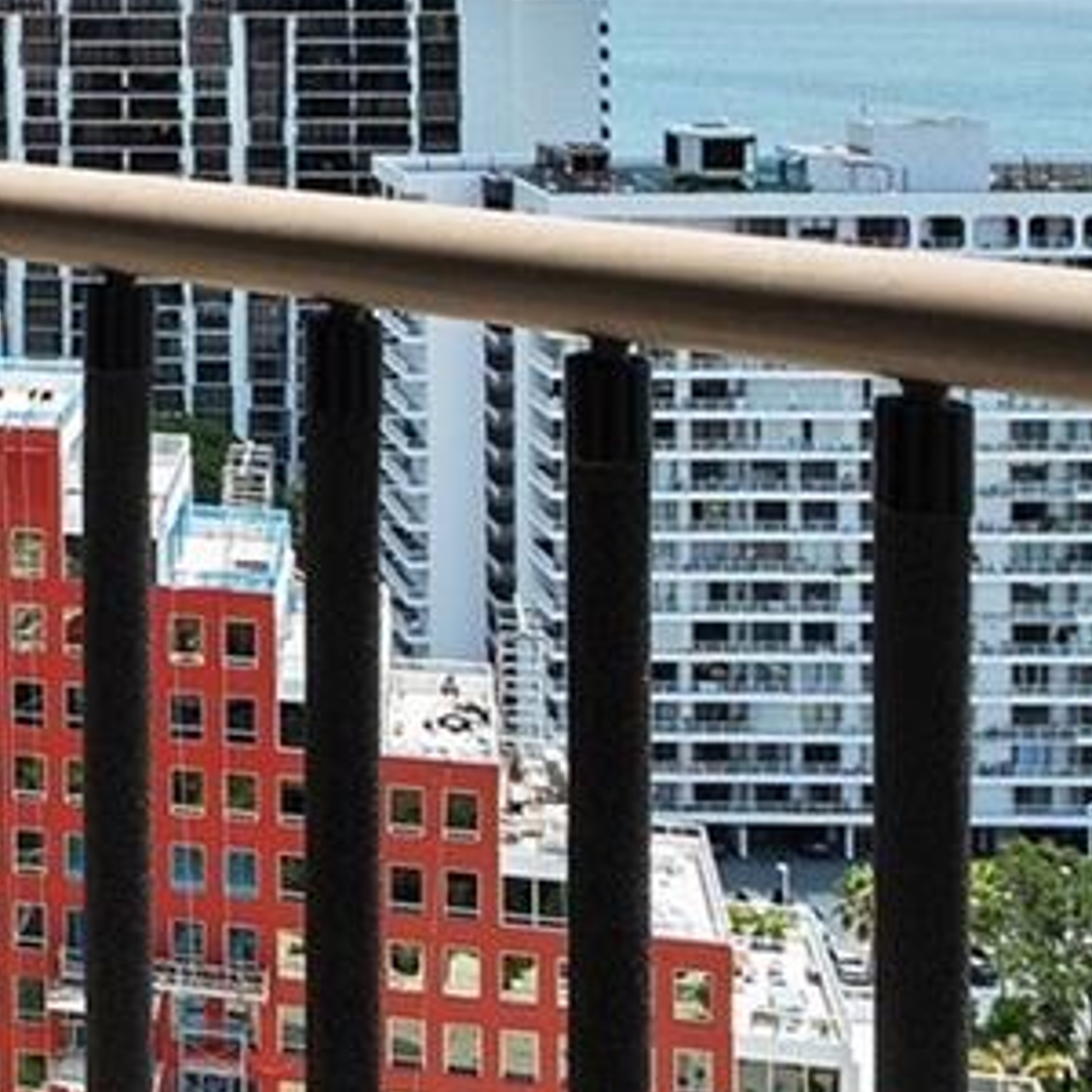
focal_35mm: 68
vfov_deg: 23.7
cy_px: -127
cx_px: -379
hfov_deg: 22.3
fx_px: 2427
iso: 100
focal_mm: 10
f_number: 6.3
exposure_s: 1/160
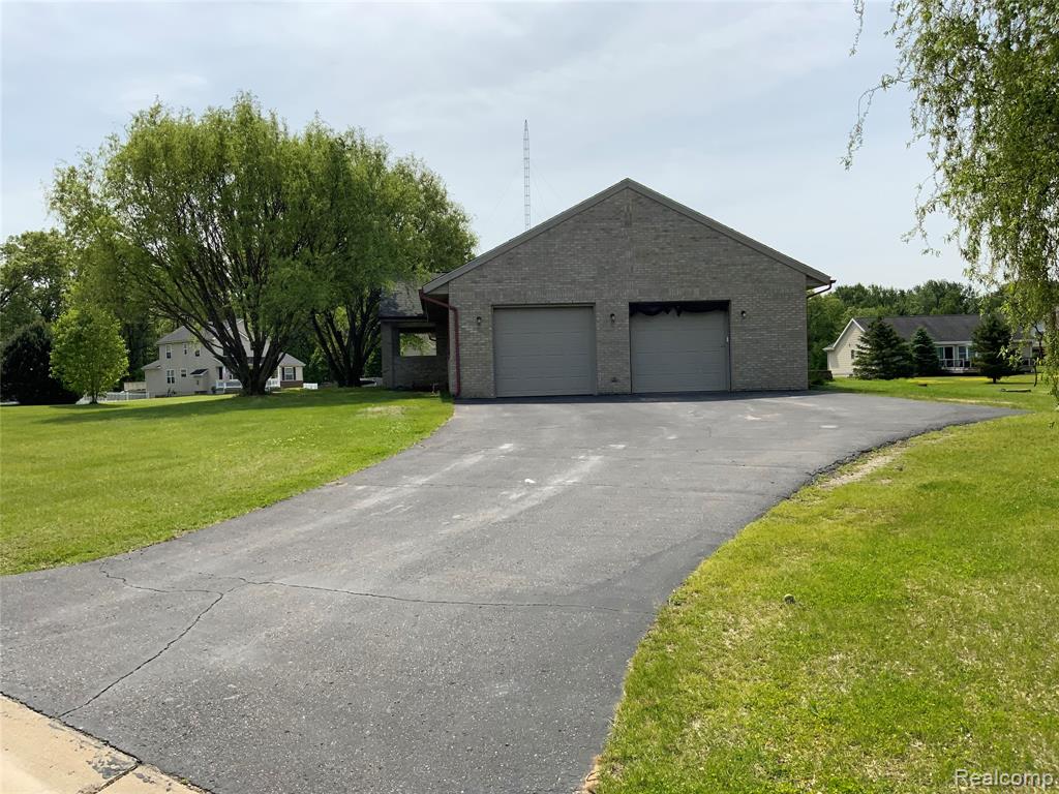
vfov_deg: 48.2
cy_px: 397
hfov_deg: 61.7
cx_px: 530
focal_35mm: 29
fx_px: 887
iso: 16
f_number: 1.8
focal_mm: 3
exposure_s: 1/2667
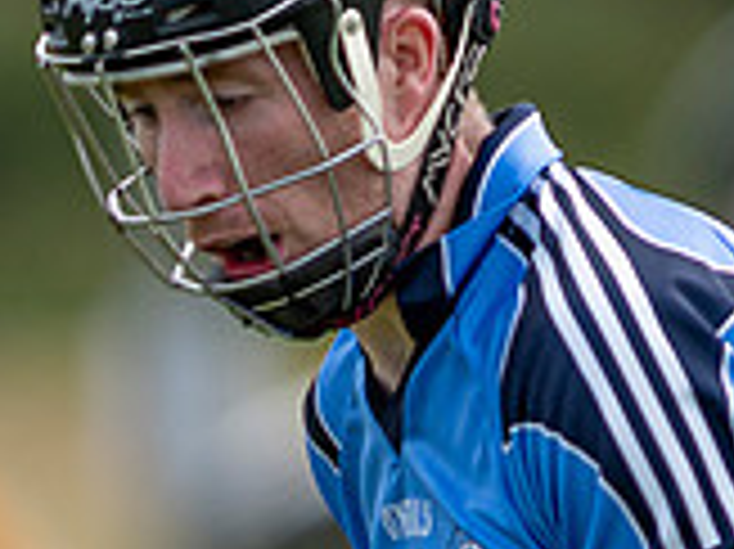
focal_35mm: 2145
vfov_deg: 0.7
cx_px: 723
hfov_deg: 0.9
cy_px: 516
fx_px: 45449
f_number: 2.8
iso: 110
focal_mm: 300
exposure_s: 1/1600
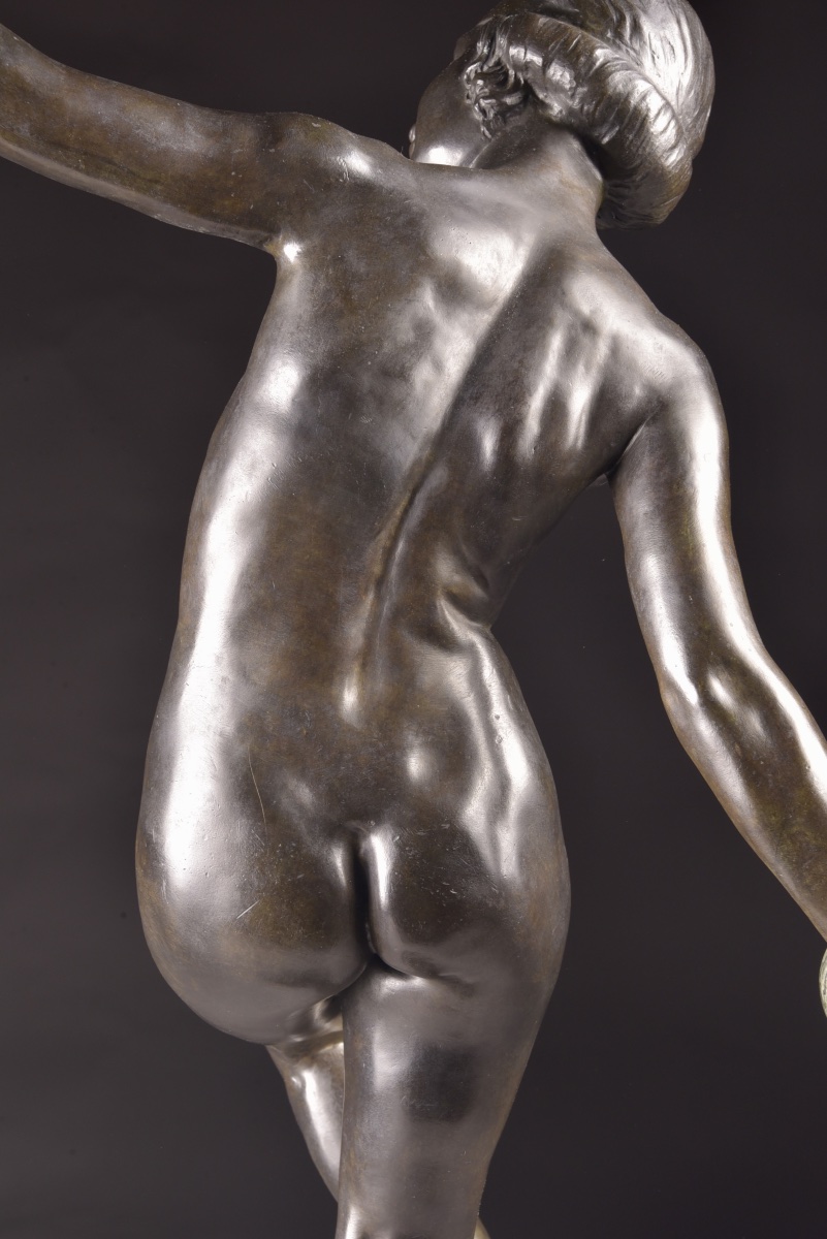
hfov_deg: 11.8
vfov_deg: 17.6
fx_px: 3993
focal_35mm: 116
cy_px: 620
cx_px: 414
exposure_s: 1/125
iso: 400
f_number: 14
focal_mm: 116
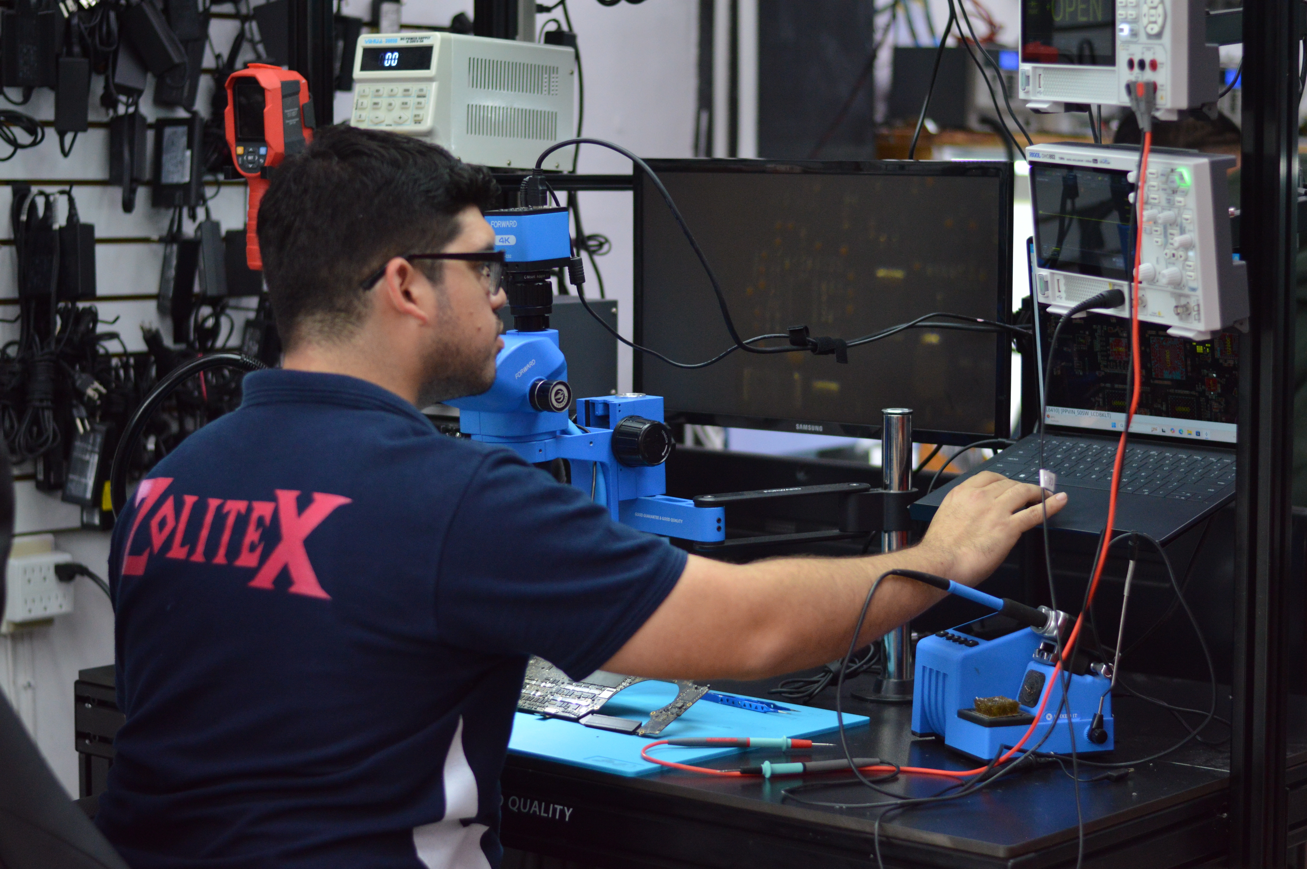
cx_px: 654
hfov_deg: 27.0
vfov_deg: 18.1
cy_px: 434
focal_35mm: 75
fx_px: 2720
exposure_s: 1/800
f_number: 1.8
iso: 800
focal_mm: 50
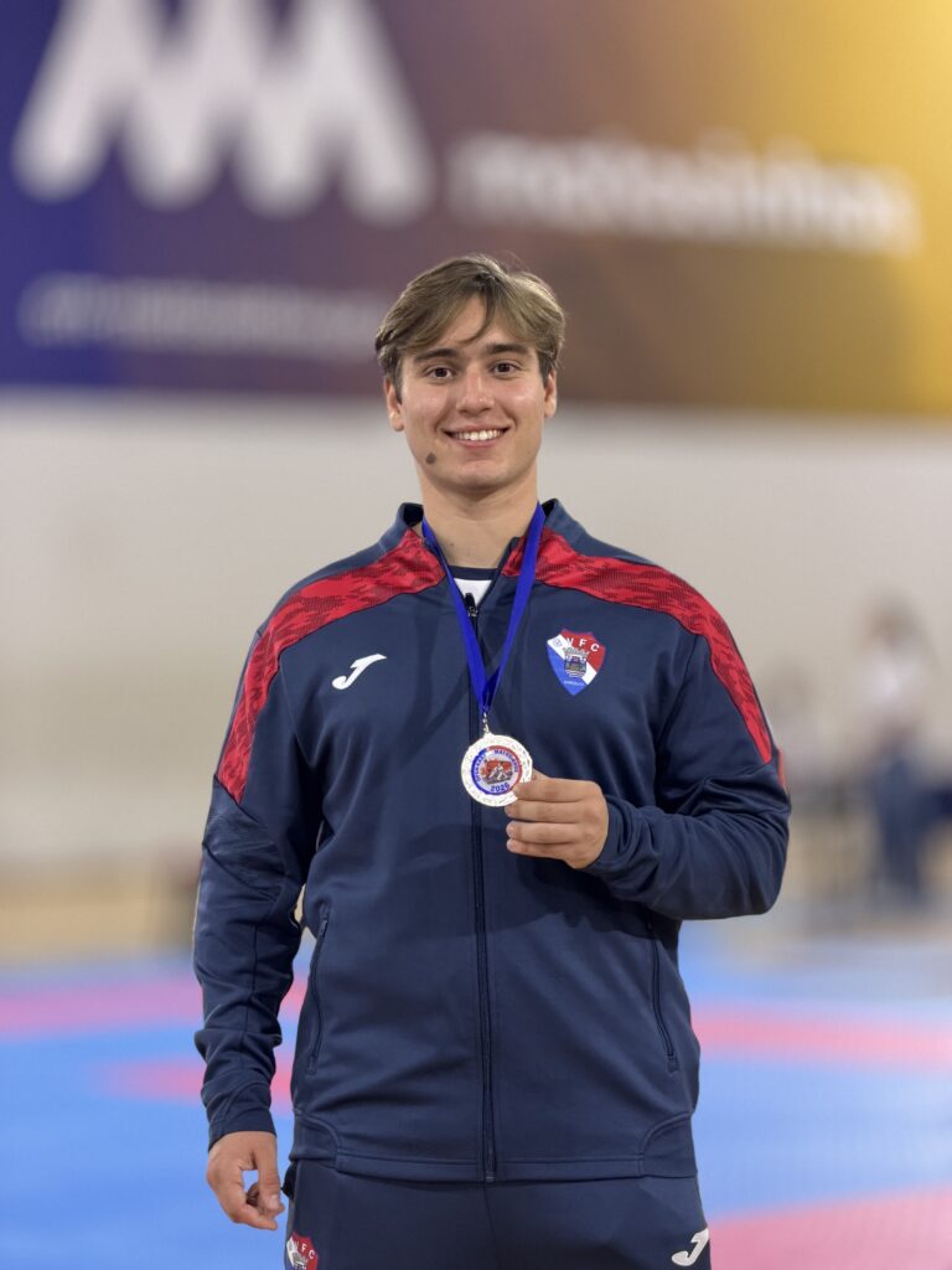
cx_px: 476
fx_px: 3667
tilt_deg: -0.7
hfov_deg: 14.8
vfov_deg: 19.6
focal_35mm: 100
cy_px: 635
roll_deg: +0.9
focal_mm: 16.89
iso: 400
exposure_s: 1/75
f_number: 2.8
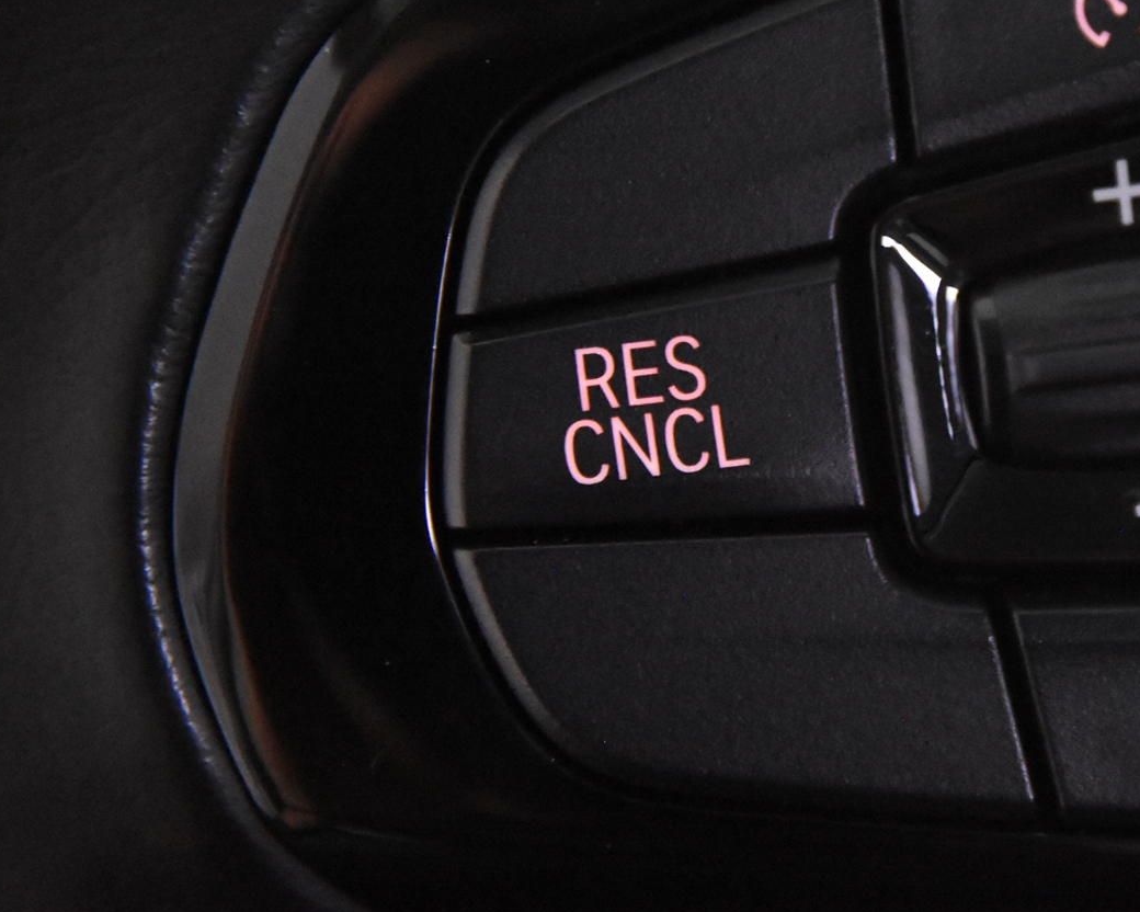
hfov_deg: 10.6
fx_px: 6141
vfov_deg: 8.5
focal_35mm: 182
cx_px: 950
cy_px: 294
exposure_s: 1/125
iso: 10000
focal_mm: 70
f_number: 4
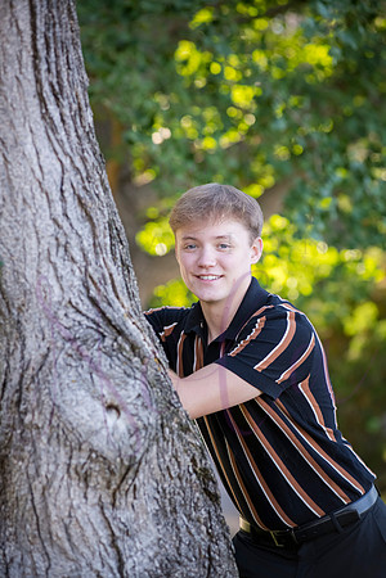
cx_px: 193
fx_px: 1930
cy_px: 289
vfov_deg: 17.1
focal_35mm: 120
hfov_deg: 11.4
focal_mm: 120
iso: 800
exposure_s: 1/320
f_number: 4.5
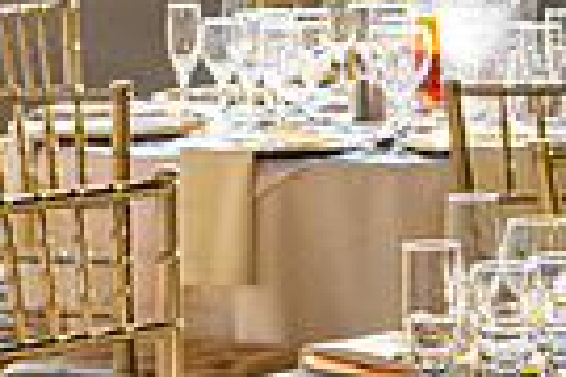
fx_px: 4135
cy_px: -103
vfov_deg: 5.2
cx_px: 818
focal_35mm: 263
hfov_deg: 7.7
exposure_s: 1/320
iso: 800
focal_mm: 56
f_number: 6.3
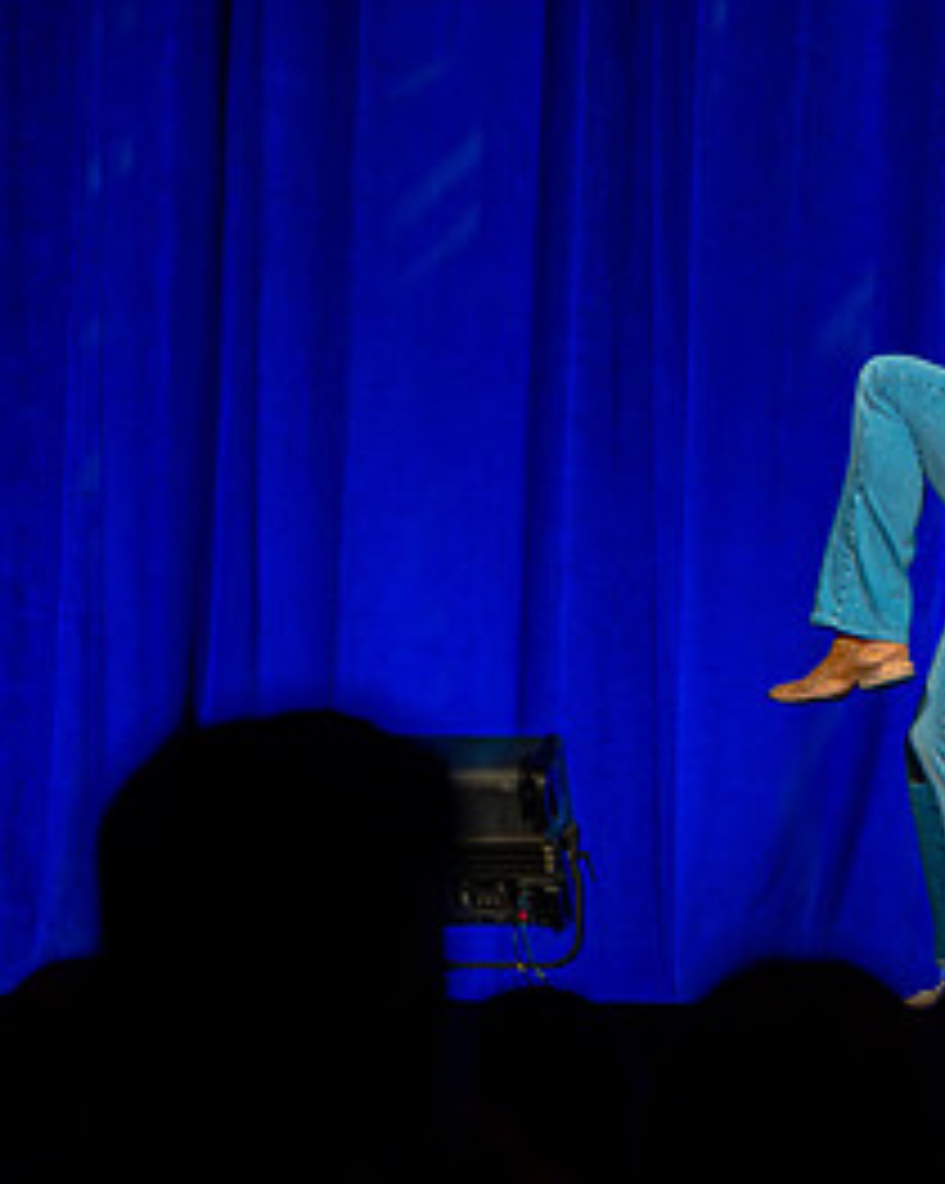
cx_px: 1371
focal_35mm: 258
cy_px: 516
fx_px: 9030
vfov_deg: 7.5
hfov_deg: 5.9
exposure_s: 1/400
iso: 2500
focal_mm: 98
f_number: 2.8
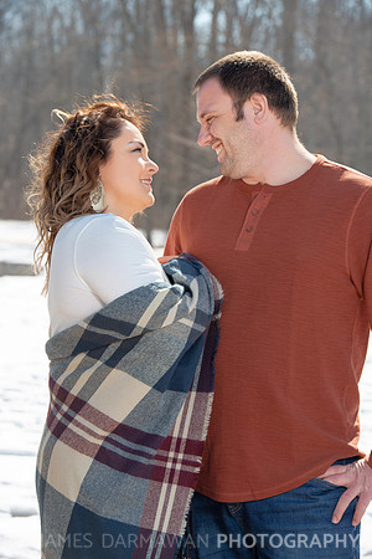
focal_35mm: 120
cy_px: 280
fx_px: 1860
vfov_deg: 17.1
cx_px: 186
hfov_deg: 11.4
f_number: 8
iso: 100
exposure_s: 1/250
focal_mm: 120
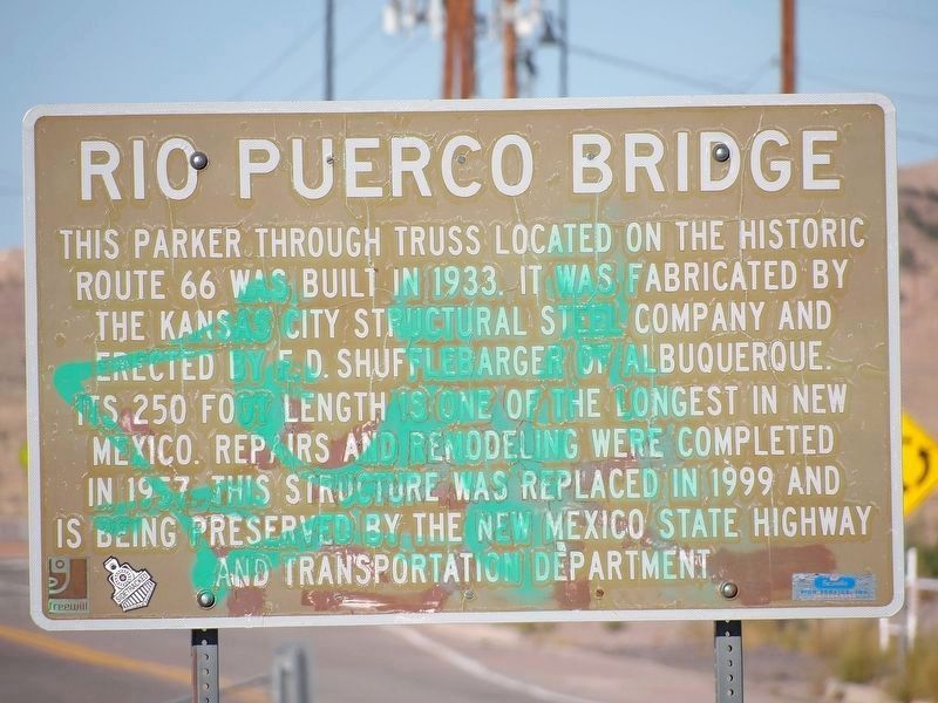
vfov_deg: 2.1
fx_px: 19483
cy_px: 352
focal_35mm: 719
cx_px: 469
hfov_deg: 2.8
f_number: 4.4
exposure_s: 1/639
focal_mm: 128.9
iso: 100
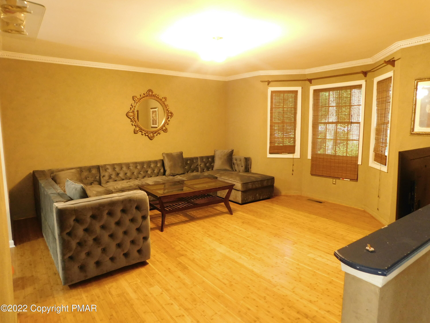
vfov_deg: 58.9
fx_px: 286
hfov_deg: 73.9
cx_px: 215
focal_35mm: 23
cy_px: 162
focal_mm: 4
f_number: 3
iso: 400
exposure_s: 1/10
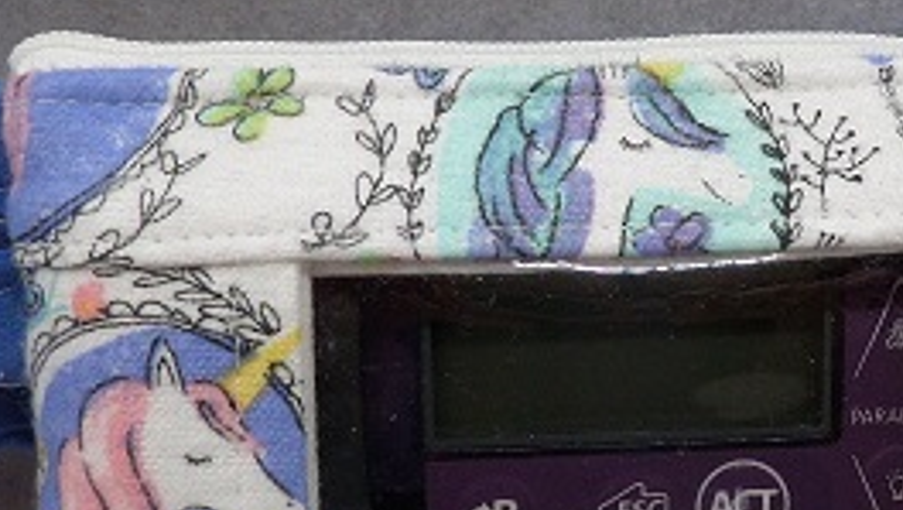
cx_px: 636
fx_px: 911
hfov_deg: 51.3
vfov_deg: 30.6
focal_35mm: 38
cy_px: 394
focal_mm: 4.3
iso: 100
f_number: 3.1
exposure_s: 1/30
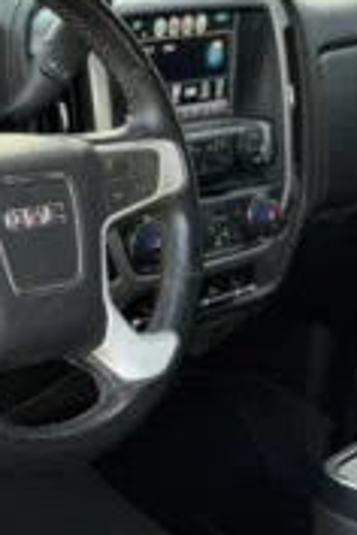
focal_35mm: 113
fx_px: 1681
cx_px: -130
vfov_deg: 18.0
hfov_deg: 11.7
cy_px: 121
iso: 160
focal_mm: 6.76
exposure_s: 1/63
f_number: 1.78
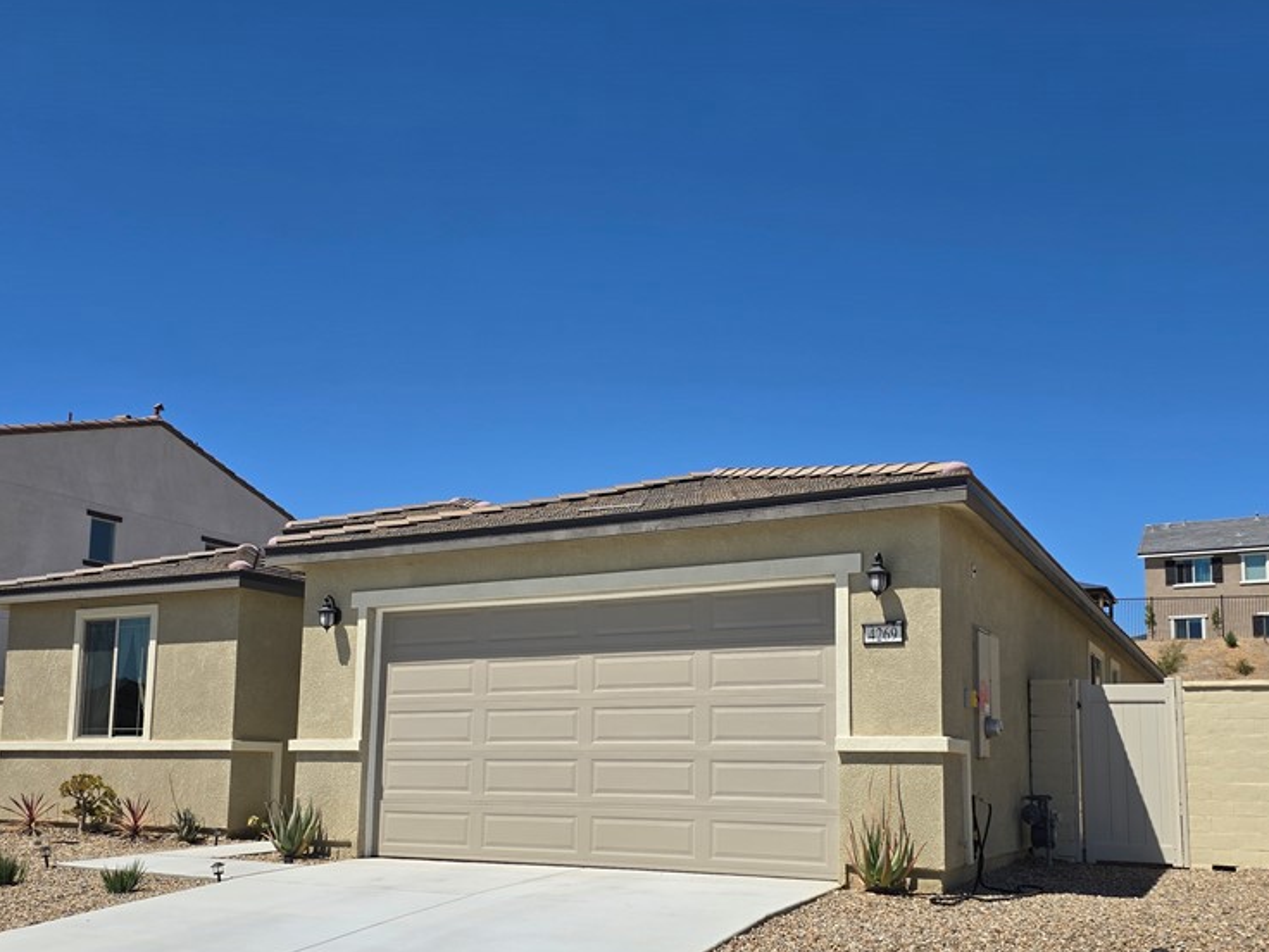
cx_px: 660
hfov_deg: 56.8
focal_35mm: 32
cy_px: 624
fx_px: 1173
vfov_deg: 43.6
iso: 12
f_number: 1.7
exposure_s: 1/1283
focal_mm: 6.3
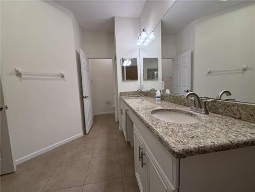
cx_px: 128
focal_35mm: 14
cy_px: 96
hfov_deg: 102.1
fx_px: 103
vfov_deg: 85.7
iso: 200
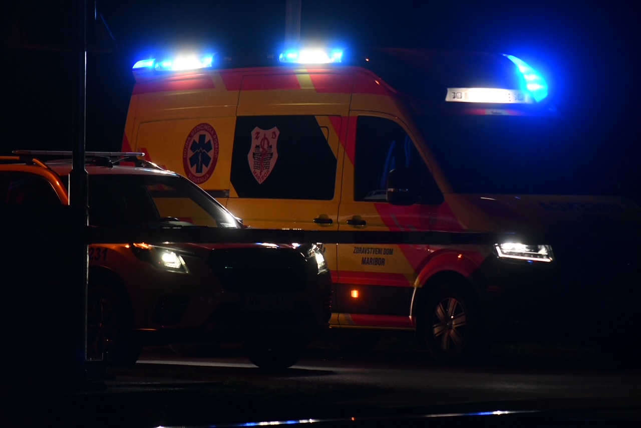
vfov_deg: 5.7
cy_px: 214
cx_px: 320
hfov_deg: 8.6
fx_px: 4274
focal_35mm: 240
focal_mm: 160
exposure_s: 1/320
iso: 3200
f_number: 2.8
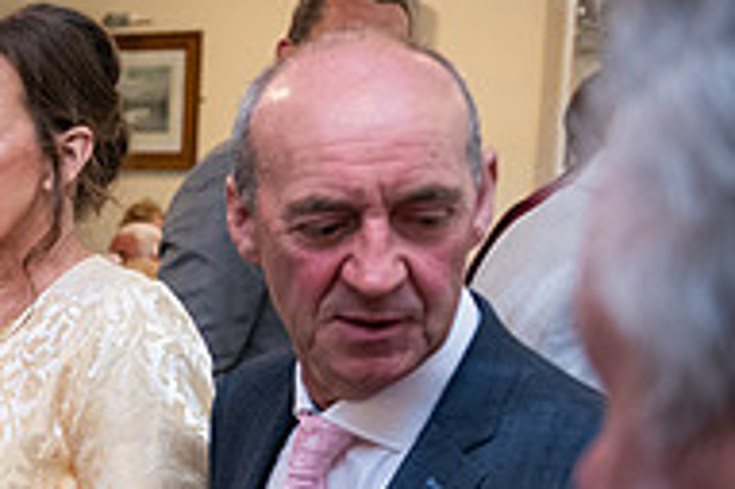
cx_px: -366
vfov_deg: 15.8
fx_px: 1734
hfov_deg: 20.5
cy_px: 479
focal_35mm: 85
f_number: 3.5
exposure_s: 1/160
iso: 800
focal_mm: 28
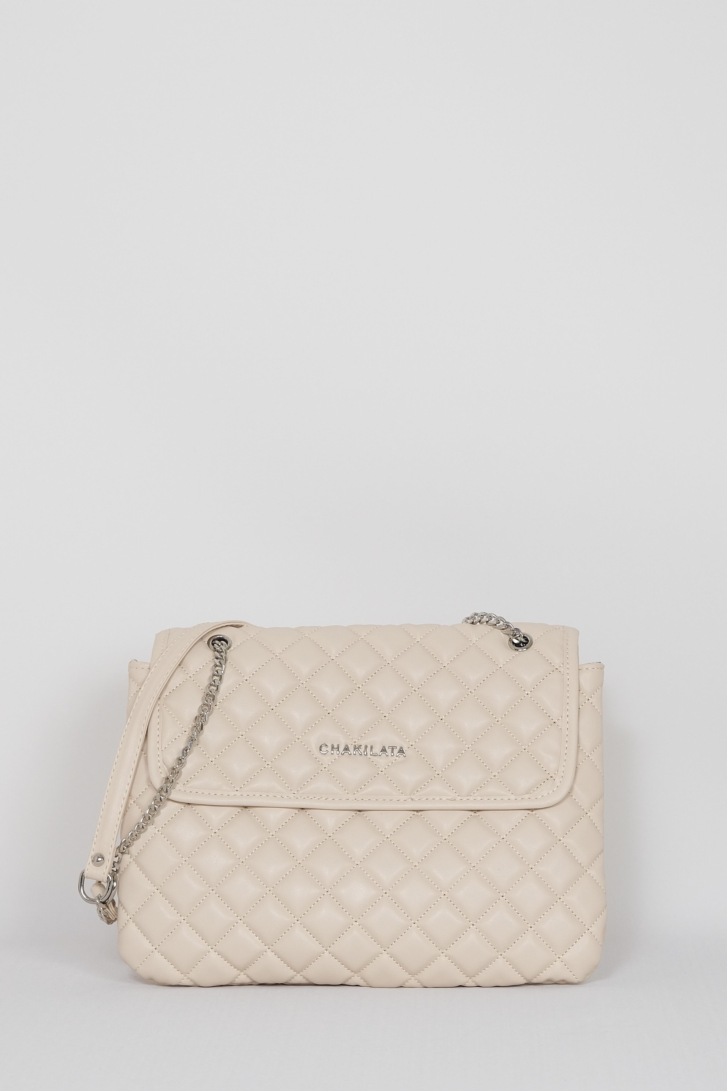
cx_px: 364
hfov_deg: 16.7
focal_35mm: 82
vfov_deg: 24.8
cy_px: 546
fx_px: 2484
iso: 1000
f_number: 7.1
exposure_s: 1/125
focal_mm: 54.5
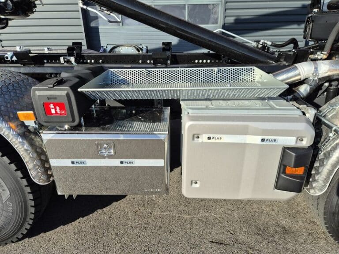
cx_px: 170
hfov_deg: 73.9
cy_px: 127
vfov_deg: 58.9
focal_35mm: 23
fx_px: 225
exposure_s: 1/1180
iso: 25
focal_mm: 5.4
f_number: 1.8
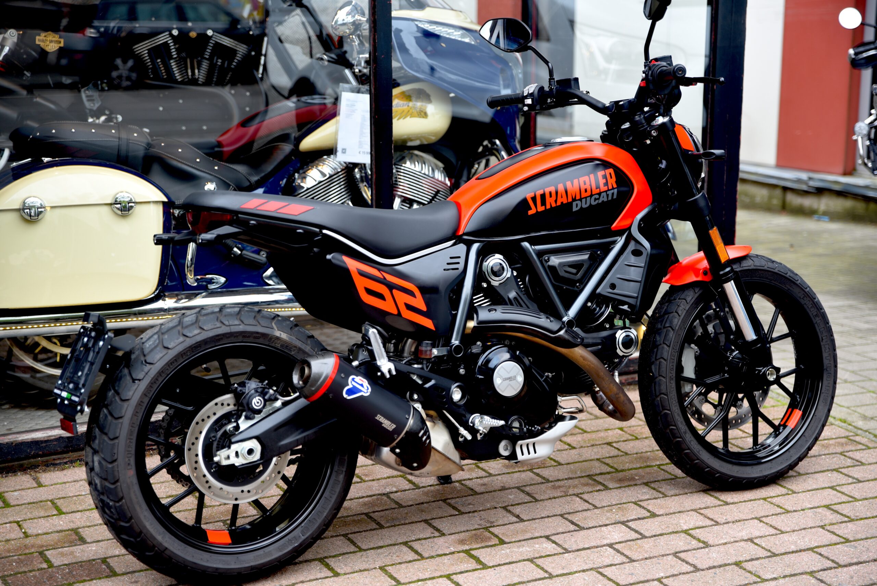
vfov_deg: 20.6
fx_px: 1608
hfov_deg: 30.5
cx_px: 438
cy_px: 293
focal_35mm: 66
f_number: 2.8
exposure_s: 1/60
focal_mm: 66
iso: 100
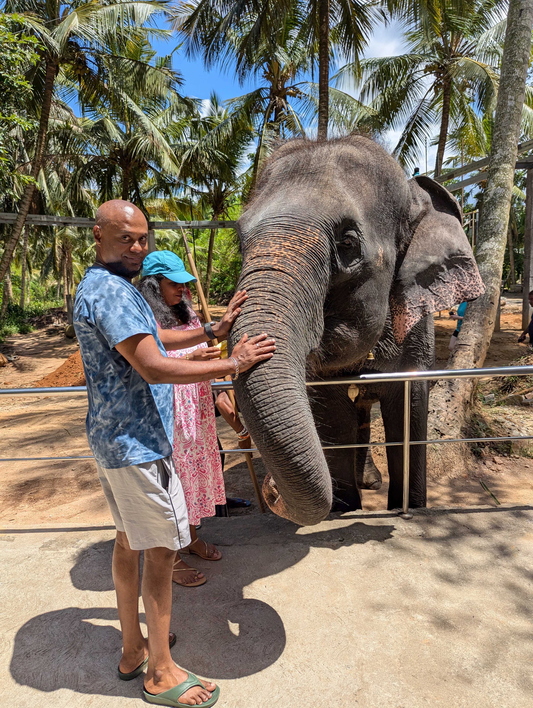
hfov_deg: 56.9
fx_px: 491
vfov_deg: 71.5
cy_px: 354
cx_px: 266
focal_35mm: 24
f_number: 1.85
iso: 41
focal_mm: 6.81
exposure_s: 1/1414
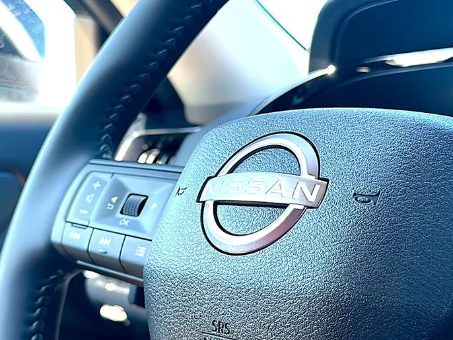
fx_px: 655
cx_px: 226
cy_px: 170
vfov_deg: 29.1
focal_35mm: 50
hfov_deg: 38.2
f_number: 1.78
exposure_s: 1/156
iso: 64
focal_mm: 6.86
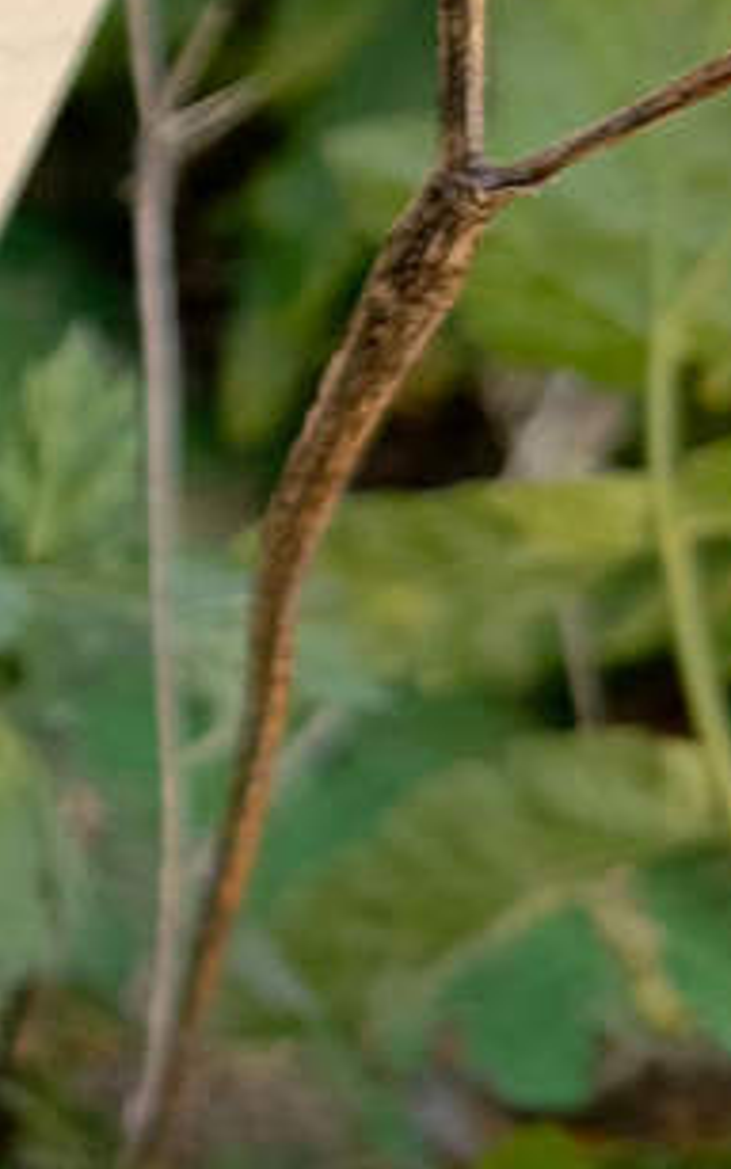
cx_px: -704
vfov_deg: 29.4
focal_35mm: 69
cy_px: 335
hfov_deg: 15.4
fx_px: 2198
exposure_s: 1/157
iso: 111
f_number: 1.69
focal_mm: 4.76
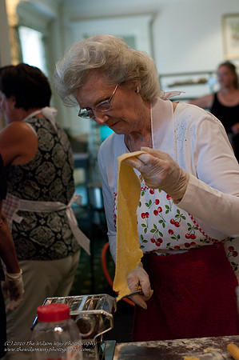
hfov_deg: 18.1
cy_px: 180
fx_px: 749
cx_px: 120
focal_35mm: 75
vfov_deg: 27.0
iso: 800
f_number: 2.8
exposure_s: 1/180
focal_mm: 50
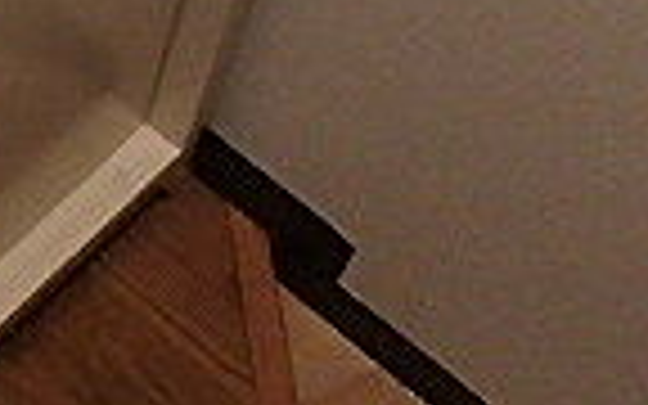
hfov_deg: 19.3
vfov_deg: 12.9
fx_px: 1748
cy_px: -94
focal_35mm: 99
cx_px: -212
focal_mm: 3.7
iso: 800
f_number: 3.5
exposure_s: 1/25
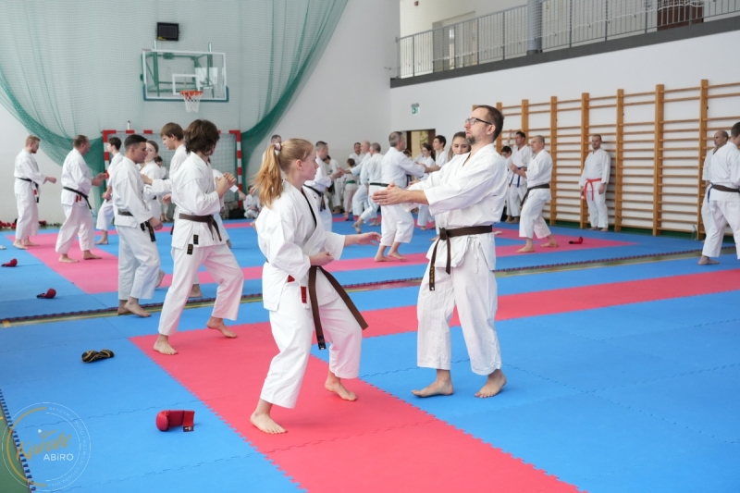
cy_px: 246
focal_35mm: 38
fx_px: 781
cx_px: 370
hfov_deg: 50.7
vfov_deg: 35.0
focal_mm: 38
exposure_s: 1/640
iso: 3200
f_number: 4
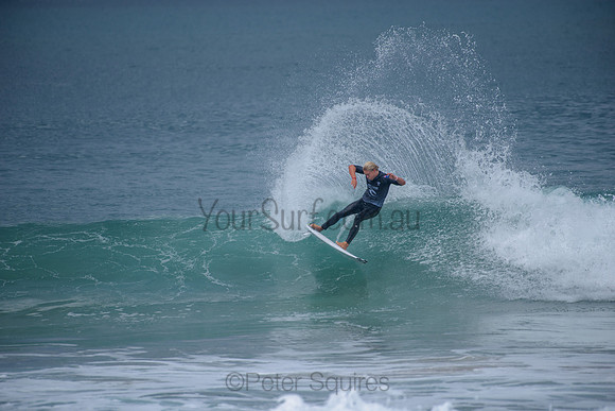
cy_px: 206
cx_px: 308
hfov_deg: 4.1
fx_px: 8543
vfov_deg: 2.8
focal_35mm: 500
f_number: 5.6
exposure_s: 1/2000
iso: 200
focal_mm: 500
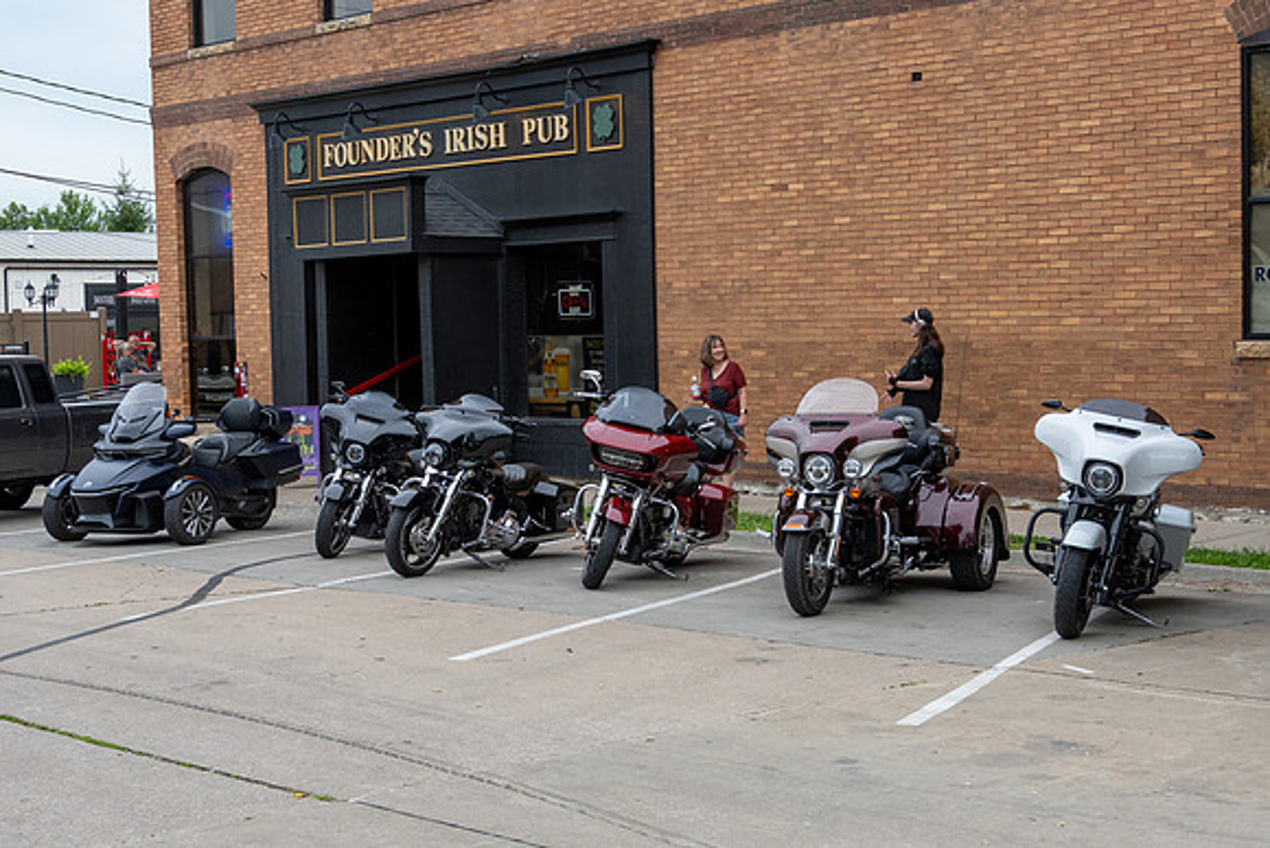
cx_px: 715
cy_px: 424
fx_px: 2063
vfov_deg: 23.2
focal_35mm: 58
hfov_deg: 34.2
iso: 320
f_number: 5
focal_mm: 33
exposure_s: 1/200
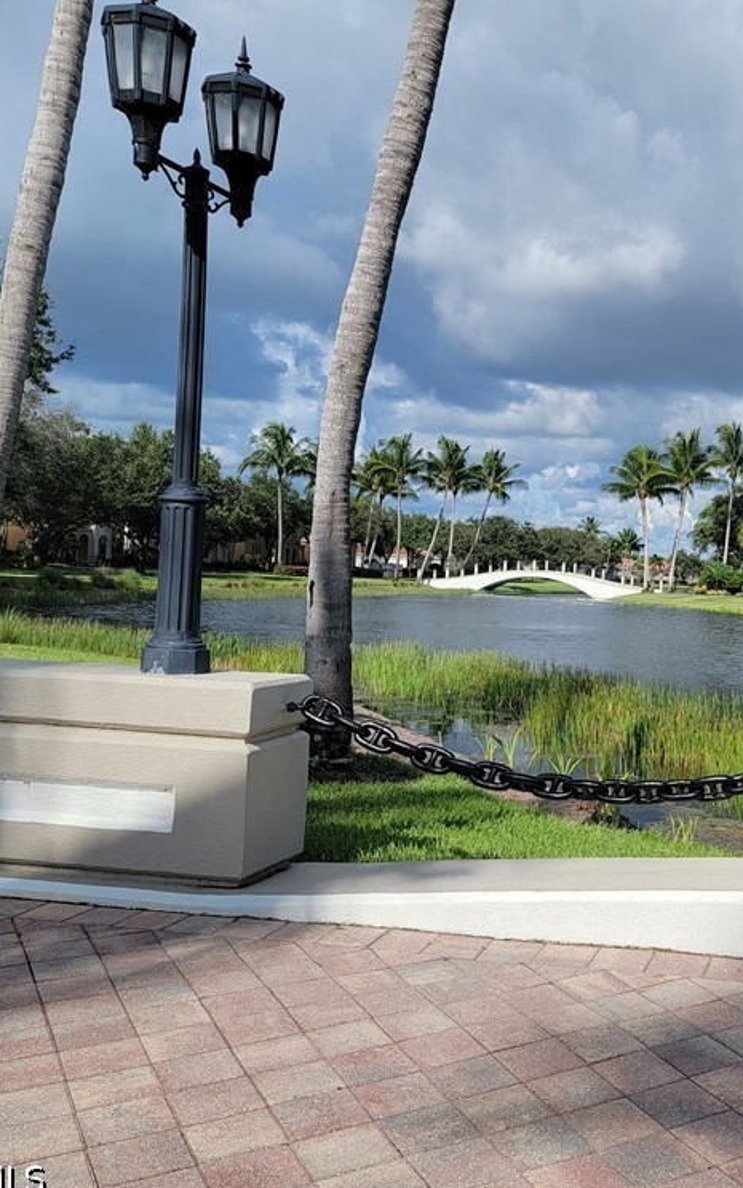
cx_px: 663
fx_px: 1134
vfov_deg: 55.3
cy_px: 592
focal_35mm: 35
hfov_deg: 34.3
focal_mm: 6.7
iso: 16
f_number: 1.8
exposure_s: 1/1465
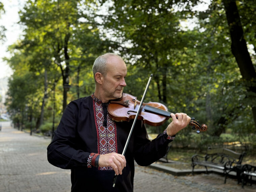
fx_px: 355
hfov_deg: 39.7
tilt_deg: +2.0
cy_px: 96
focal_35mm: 48
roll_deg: -0.5
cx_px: 128
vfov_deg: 30.3
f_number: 1.78
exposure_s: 1/88
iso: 100
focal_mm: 6.76
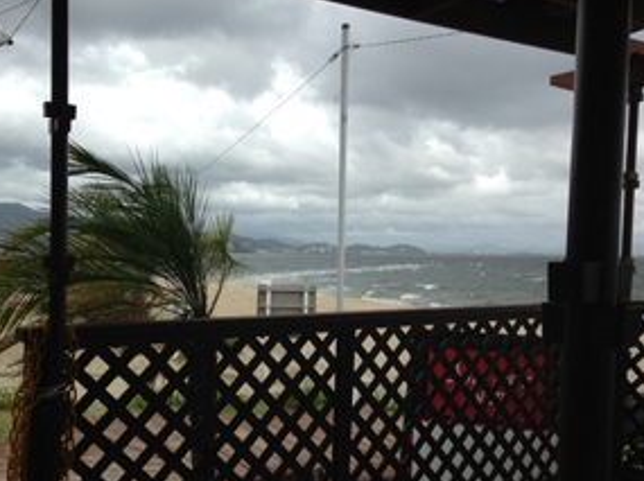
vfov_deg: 35.0
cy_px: 281
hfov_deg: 45.8
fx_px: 762
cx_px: 291
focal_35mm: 41
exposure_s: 1/1427
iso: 50
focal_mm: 4.13
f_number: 2.4
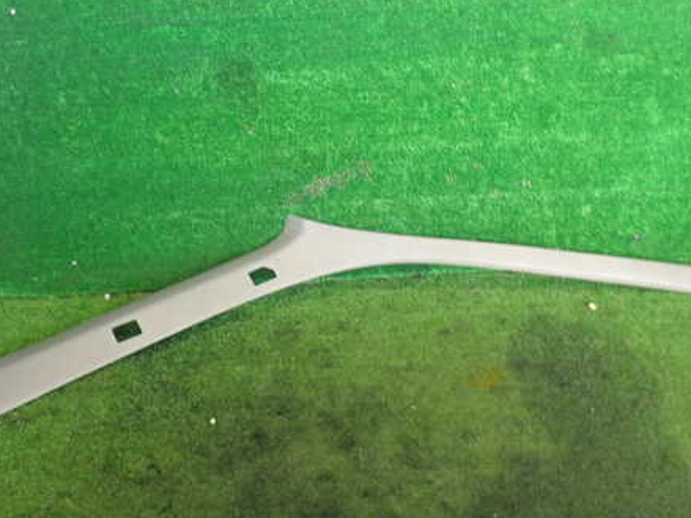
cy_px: 220
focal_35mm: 41
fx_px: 818
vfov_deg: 35.1
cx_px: 299
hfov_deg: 45.7
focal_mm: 5.4
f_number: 2.3
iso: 200
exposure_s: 1/30
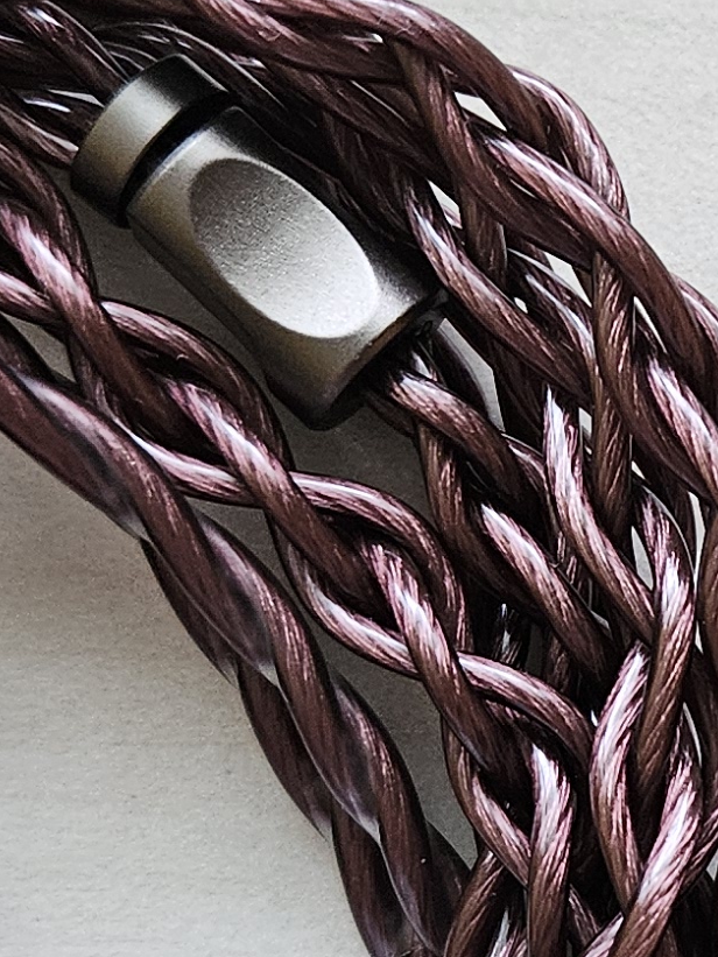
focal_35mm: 112
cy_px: 666
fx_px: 3097
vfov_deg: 17.5
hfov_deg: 12.7
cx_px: 965
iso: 400
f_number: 1.8
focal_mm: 5.4
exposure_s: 1/100
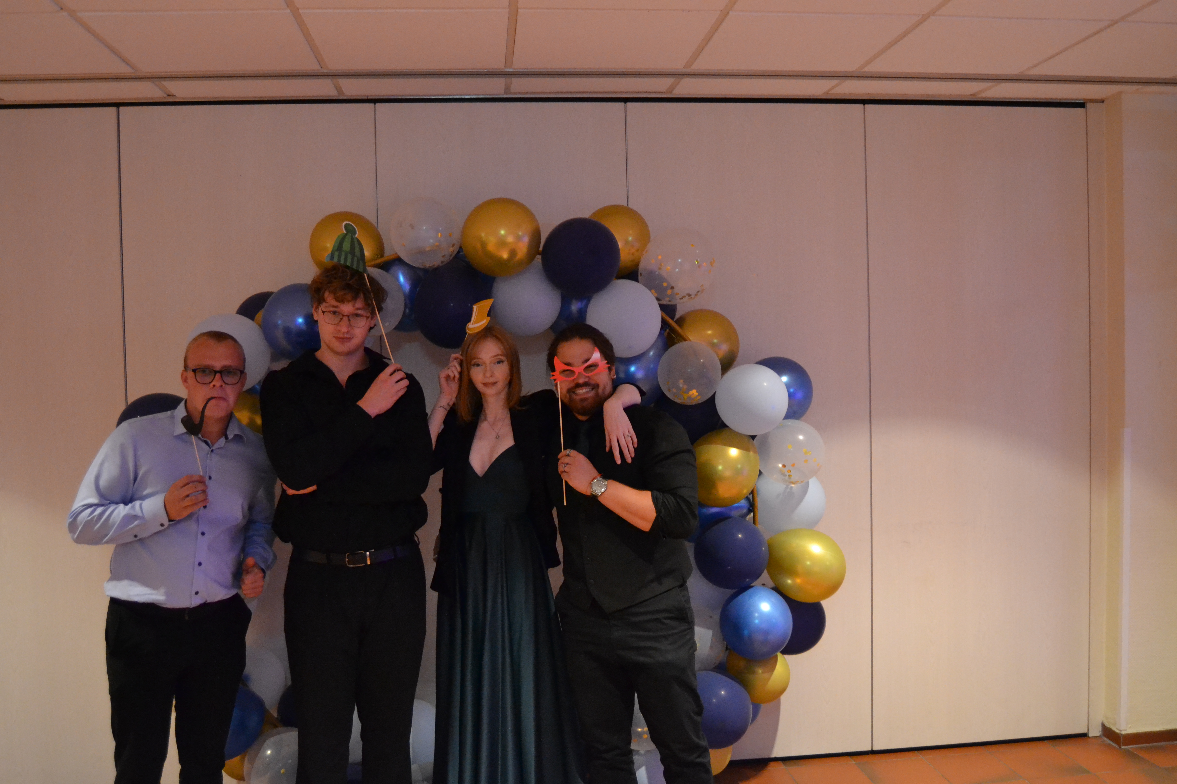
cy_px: 392
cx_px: 588
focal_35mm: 30
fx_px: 981
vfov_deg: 43.6
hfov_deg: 61.9
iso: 3200
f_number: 3.5
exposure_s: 1/25
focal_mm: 20
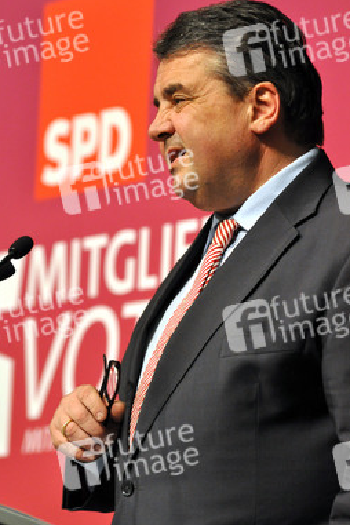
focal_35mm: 268
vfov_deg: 7.7
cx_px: 169
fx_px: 3908
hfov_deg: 5.1
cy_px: 251
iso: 2000
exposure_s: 1/125
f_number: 6.3
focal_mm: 170
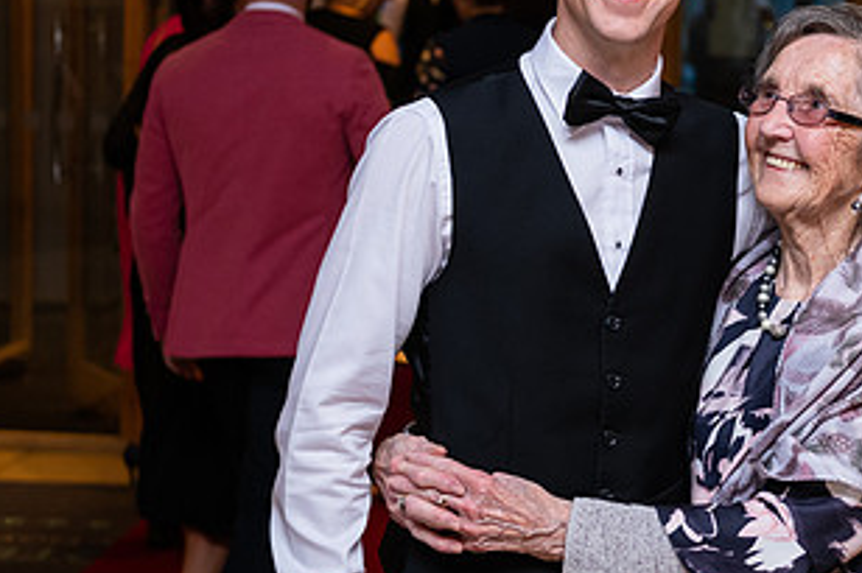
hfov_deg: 20.6
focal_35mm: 98
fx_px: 2345
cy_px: 233
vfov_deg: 13.9
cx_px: 683
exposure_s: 1/160
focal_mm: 52
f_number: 3.5
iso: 640
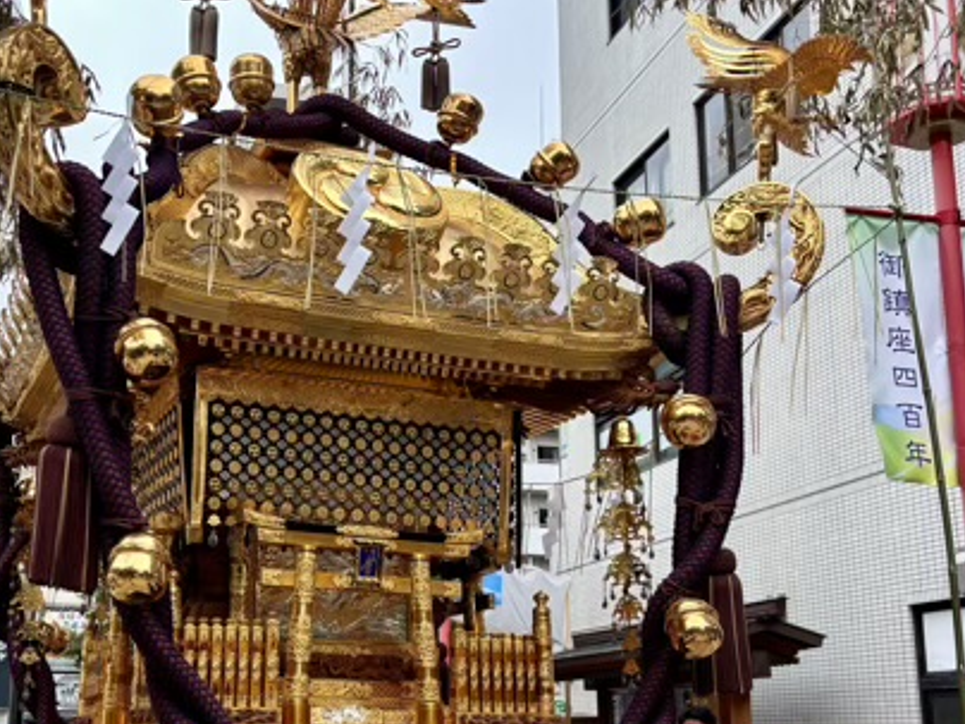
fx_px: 1254
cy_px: 465
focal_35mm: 45
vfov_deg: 32.0
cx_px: 337
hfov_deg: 41.6
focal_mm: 5.96
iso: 50
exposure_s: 1/910
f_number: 1.6
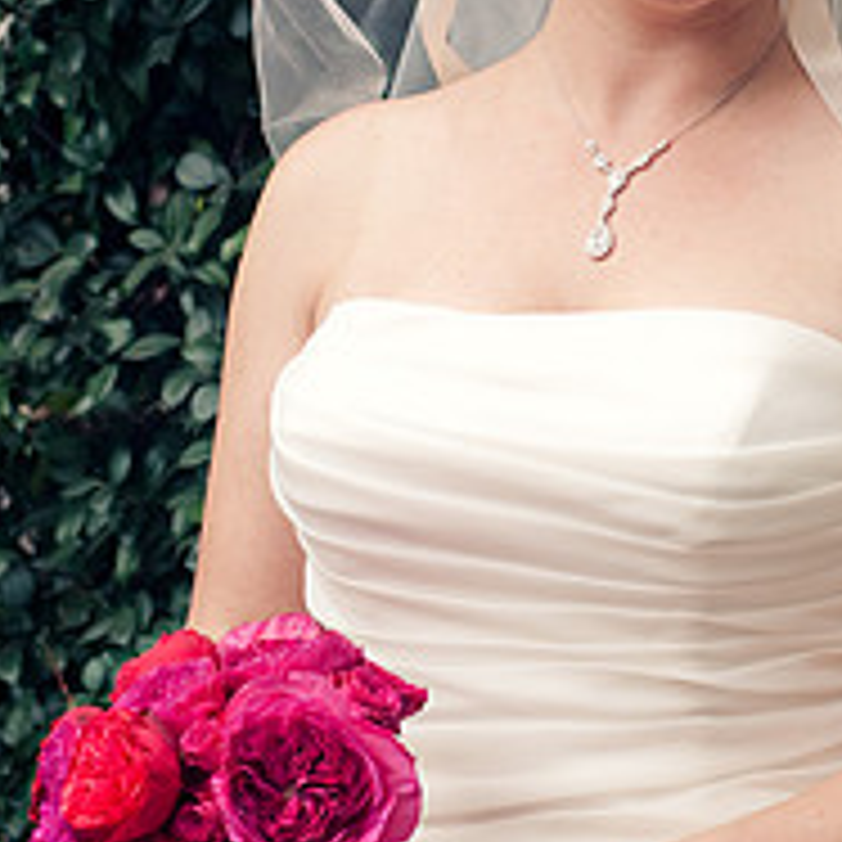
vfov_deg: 17.0
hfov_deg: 17.0
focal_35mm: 102
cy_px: 324
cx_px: 597
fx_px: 2807
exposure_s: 1/160
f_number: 5.6
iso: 400
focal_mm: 50
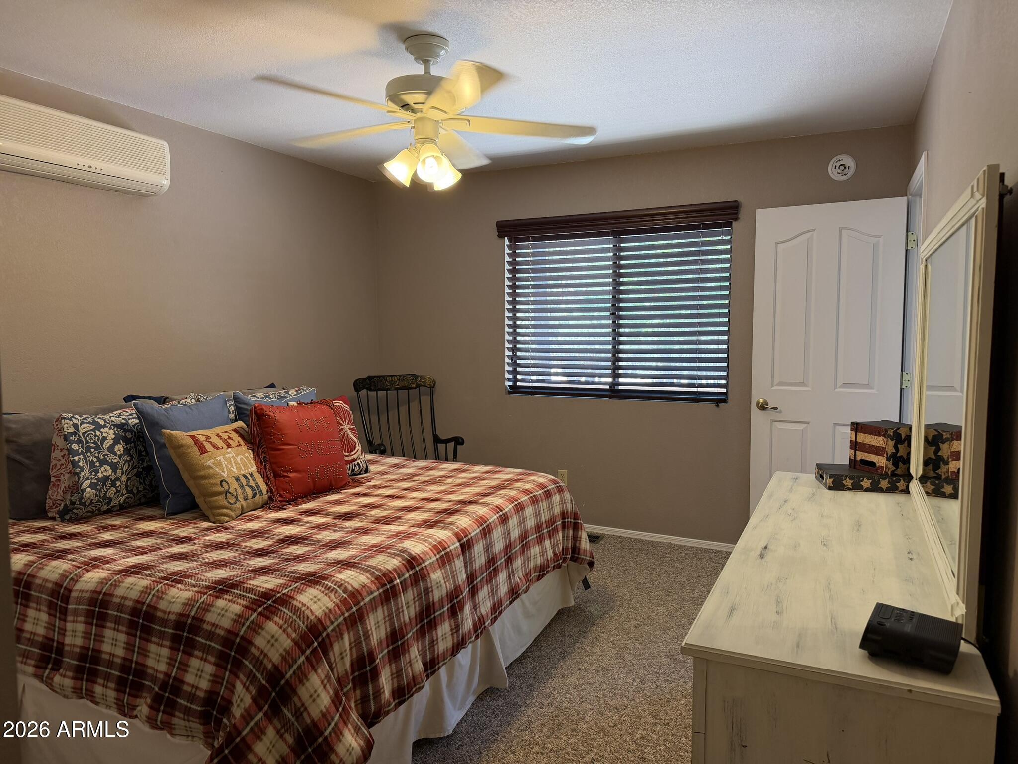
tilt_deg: -5.7
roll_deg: +0.2
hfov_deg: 71.6
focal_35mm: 24
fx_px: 706
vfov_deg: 56.8
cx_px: 509
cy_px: 382
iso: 200
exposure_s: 1/60
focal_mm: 6.76
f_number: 1.78
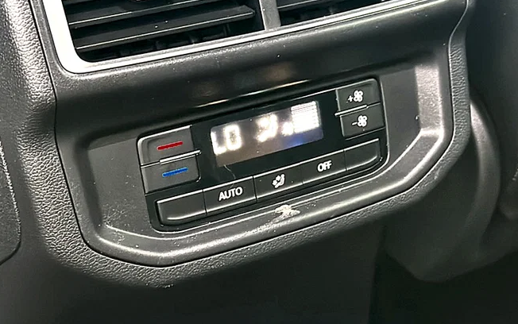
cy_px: 178
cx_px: 257
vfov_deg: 22.4
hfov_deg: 35.1
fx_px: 819
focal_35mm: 58
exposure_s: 1/40
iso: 800
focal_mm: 6.86
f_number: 1.78
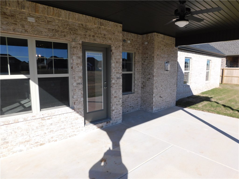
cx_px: 120
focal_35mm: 23
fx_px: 159
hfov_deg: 73.9
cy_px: 90
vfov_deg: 58.9
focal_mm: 4
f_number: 6
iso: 125
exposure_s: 1/400
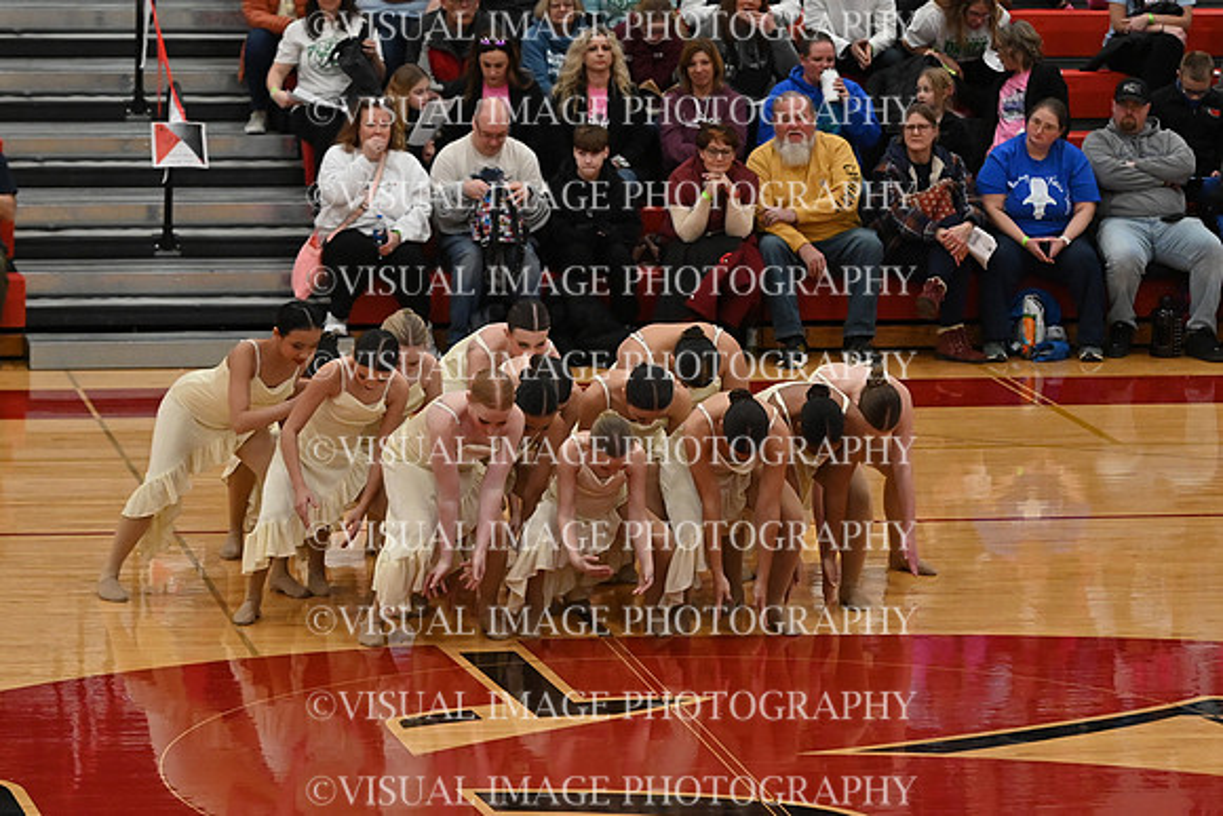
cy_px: 408
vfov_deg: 8.3
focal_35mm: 165
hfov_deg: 12.4
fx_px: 5606
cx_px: 612
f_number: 4
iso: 5000
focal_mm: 110
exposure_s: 1/400
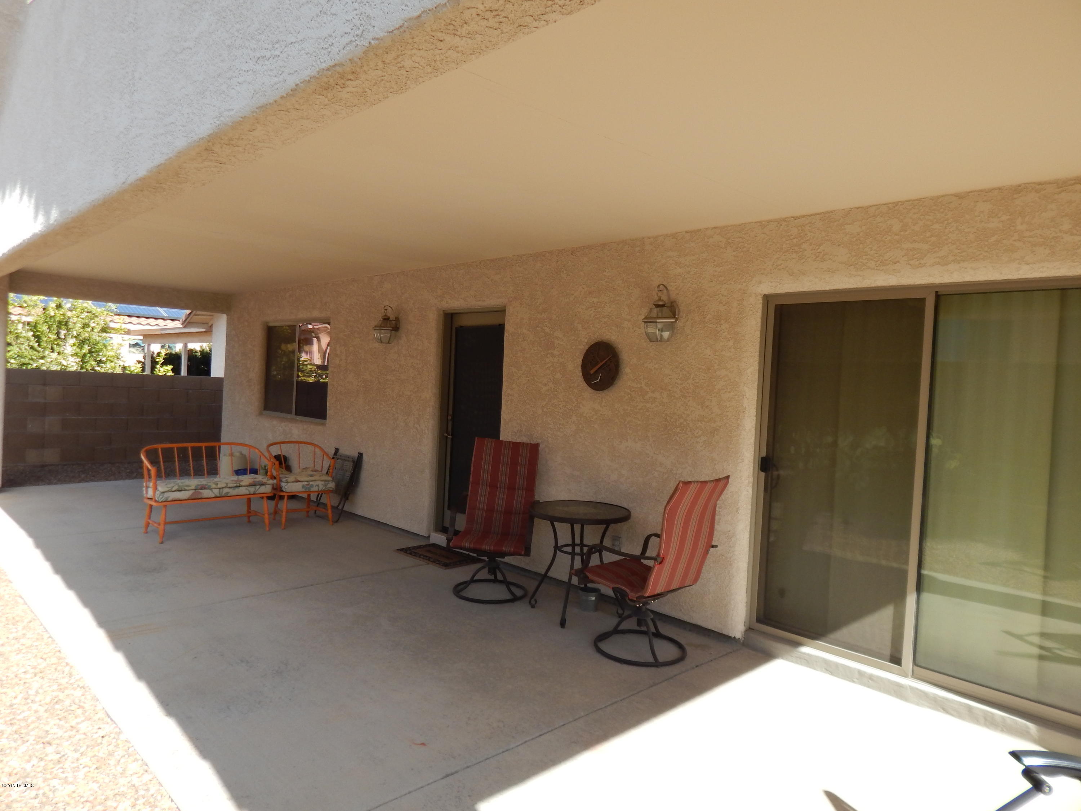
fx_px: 718
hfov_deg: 73.9
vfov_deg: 58.9
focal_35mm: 23
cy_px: 406
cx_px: 540
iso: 125
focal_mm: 4
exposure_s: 1/640
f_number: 3
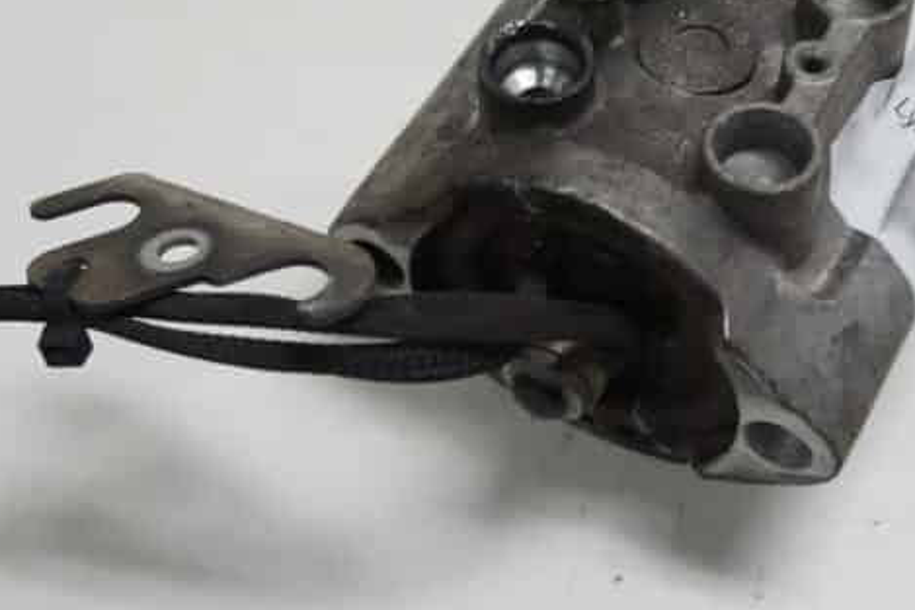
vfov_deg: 23.0
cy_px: 280
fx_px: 1500
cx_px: 406
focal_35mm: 59
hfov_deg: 33.9
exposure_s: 1/60
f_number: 3.5
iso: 125
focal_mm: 18
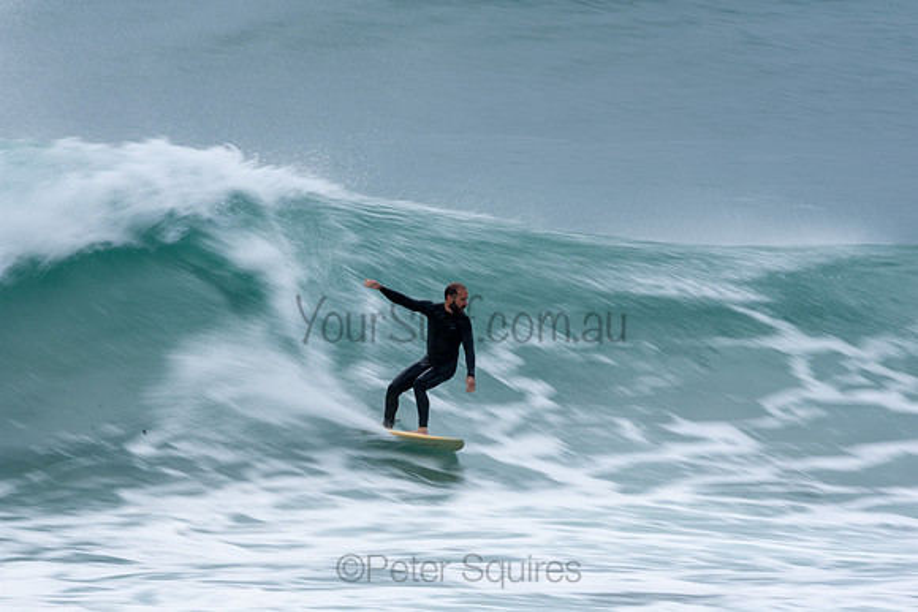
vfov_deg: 1.8
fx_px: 19129
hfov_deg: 2.7
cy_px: 306
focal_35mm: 750
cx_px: 459
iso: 100
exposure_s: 1/25
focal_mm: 500
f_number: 25
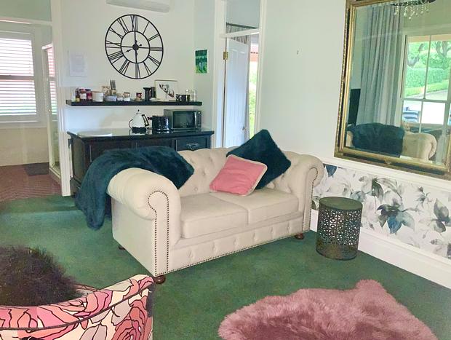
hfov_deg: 61.6
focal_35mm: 29
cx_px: 226
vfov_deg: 48.3
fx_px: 378
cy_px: 170
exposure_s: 1/30
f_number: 1.8
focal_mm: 3
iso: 160
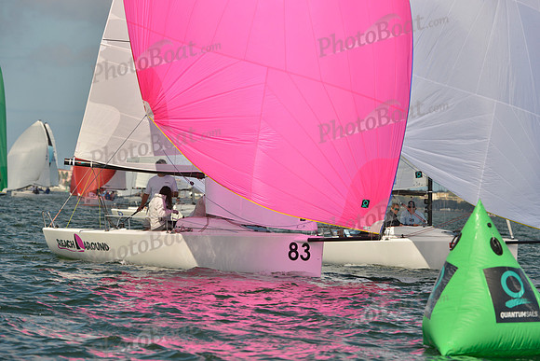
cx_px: 270
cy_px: 180
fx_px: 4501
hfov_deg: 6.9
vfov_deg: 4.6
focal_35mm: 300
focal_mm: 300
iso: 280
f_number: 10
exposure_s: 1/1000
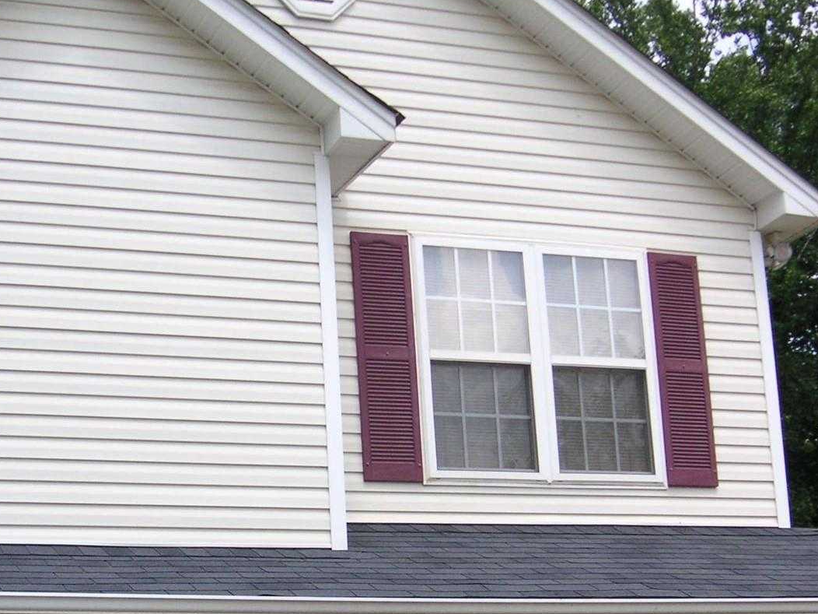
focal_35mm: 72
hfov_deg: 26.9
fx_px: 1701
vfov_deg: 20.1
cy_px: 541
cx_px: 287
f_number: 2.8
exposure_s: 1/750
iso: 50
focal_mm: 6.1
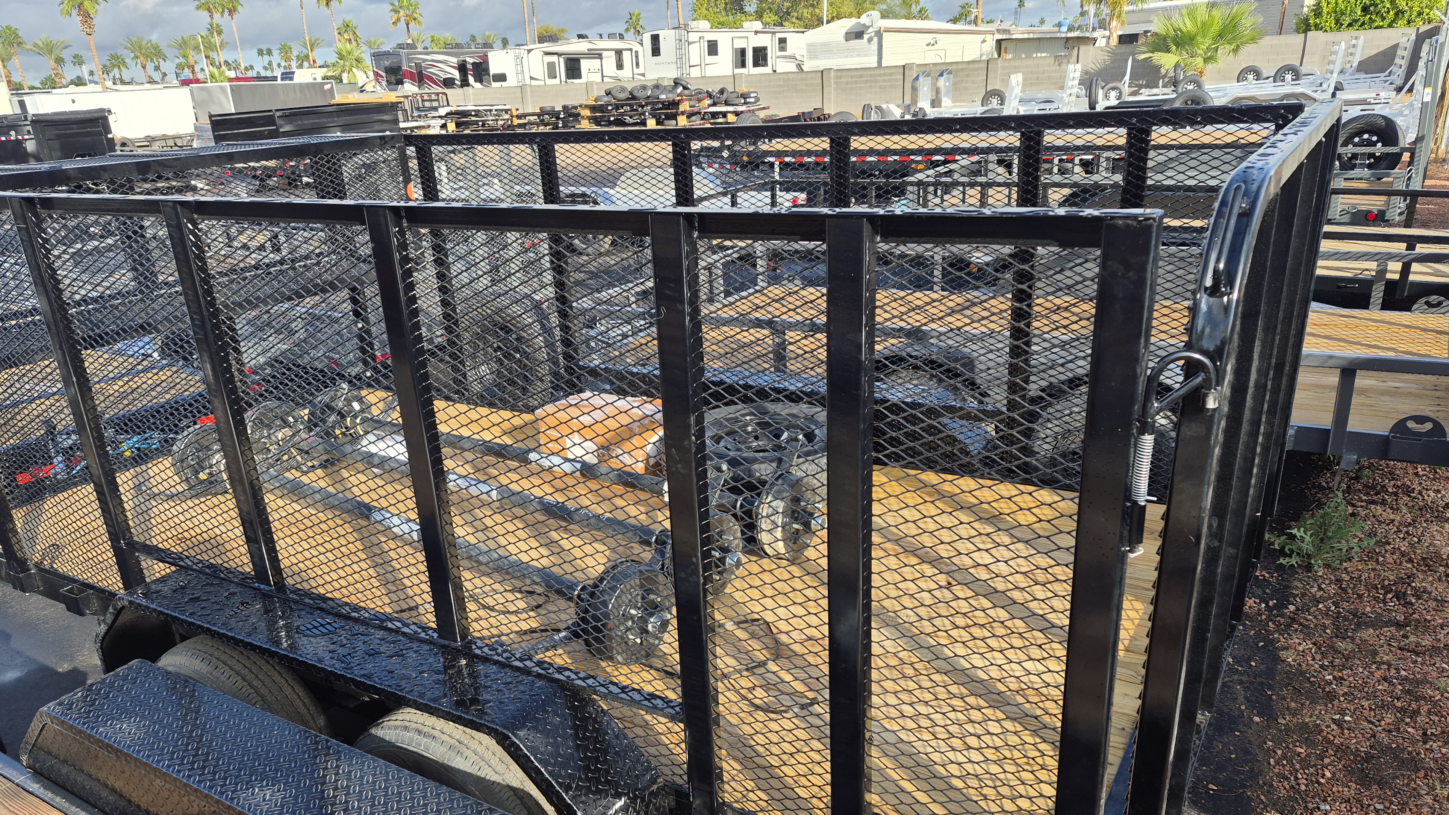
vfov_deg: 44.1
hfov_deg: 71.9
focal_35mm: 26
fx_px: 999
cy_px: 503
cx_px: 706
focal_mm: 5.4
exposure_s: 1/2552
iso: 80
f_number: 1.8
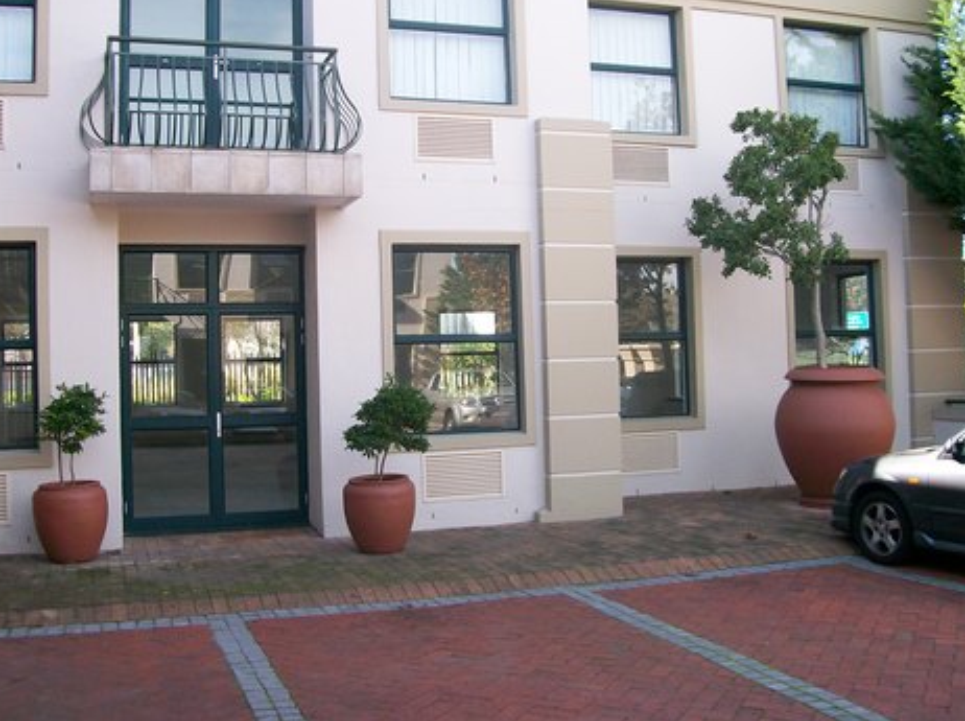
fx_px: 1086
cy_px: 345
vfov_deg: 36.7
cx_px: 455
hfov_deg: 47.9
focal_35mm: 39
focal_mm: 6
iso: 80
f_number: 2.7
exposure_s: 1/216
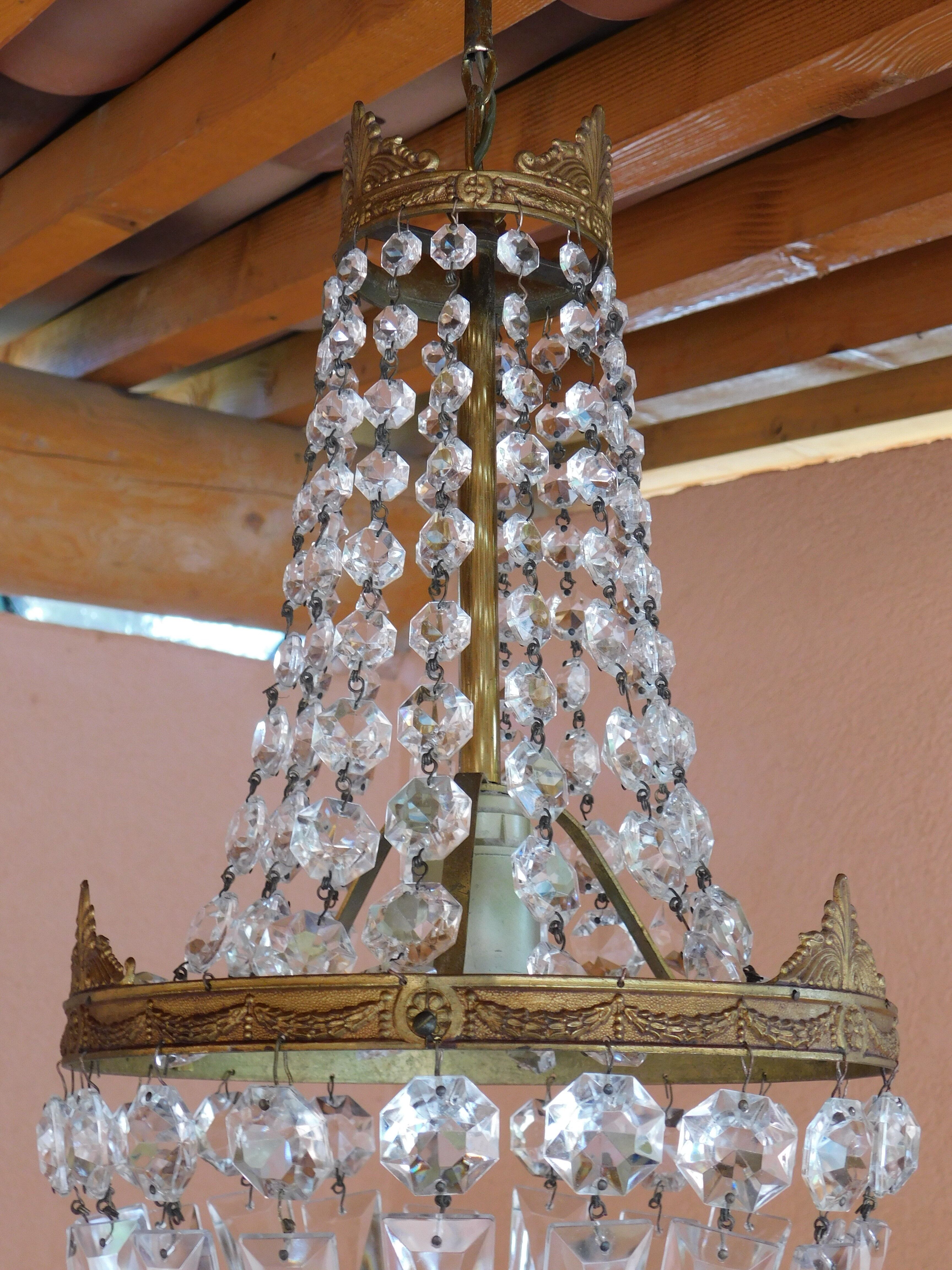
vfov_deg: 37.5
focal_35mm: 51
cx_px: 476
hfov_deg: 28.6
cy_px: 635
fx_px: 1870
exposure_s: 1/30
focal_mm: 9
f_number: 3.8
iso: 200
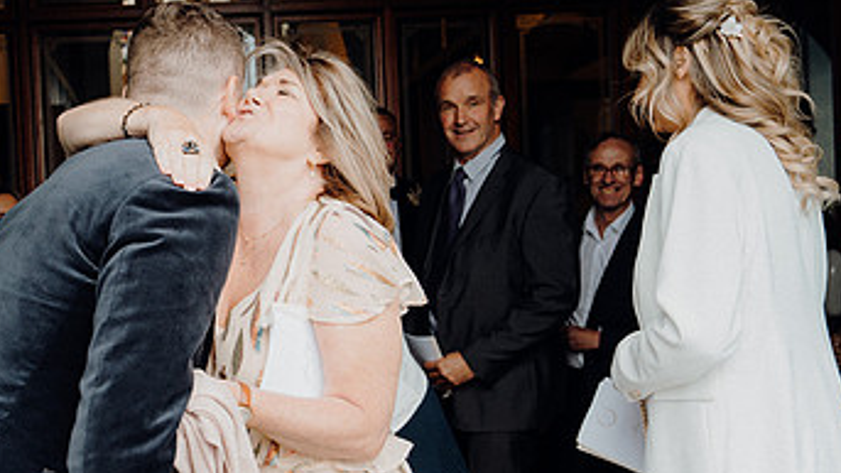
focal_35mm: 46
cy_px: 276
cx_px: 211
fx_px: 1026
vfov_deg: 25.9
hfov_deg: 43.2
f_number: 3.5
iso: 250
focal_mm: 26
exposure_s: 1/200
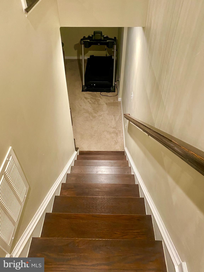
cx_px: 102
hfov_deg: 53.1
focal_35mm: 26
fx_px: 204
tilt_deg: -44.6
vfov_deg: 67.3
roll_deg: -0.9
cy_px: 136
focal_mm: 4.25
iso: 320
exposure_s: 1/40
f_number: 1.8
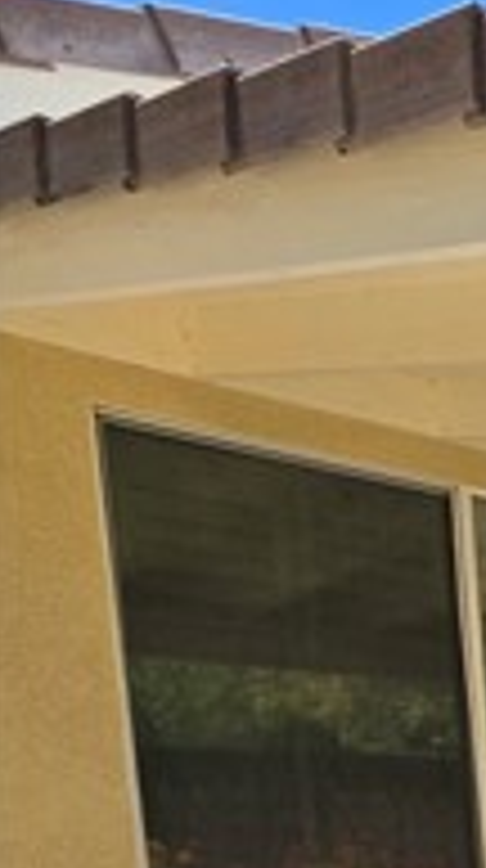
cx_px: 1431
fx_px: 1081
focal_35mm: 47
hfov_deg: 11.8
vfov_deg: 36.9
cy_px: 953
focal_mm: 2.2
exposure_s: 1/1073
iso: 50
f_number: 2.2
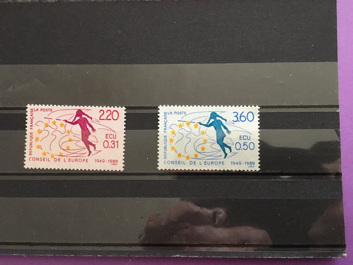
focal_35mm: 29
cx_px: 176
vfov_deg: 48.2
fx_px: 296
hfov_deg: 61.7
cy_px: 132
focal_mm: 4.15
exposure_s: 1/17
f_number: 2.2
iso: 200
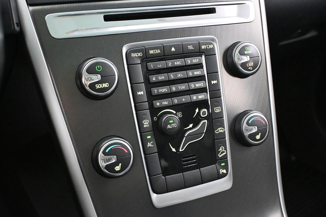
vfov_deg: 30.8
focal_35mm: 44
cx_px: 163
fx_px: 394
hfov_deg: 45.0
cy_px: 108
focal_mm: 29
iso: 12800
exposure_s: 1/40
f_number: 4.8
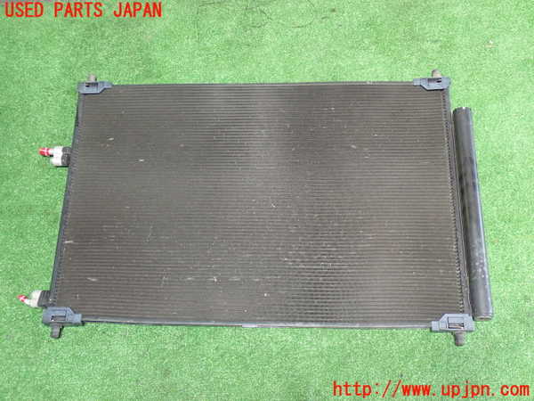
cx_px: 267
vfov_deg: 32.9
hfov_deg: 42.9
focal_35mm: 44
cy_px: 200
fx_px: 679
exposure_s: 1/40
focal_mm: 7.84
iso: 640
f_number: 2.9
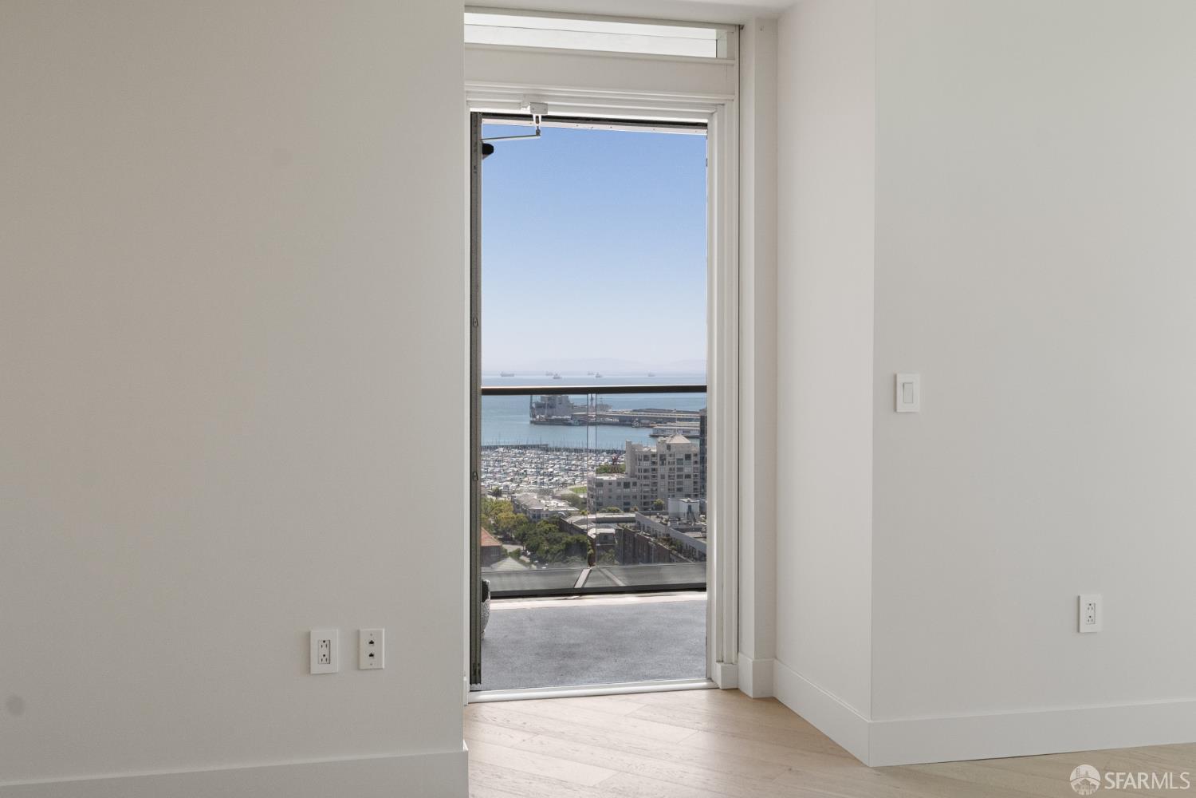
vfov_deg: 36.9
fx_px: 1196
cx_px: 598
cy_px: 399
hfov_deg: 53.1
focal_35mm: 36
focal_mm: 24
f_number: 8
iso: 640
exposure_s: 1/80
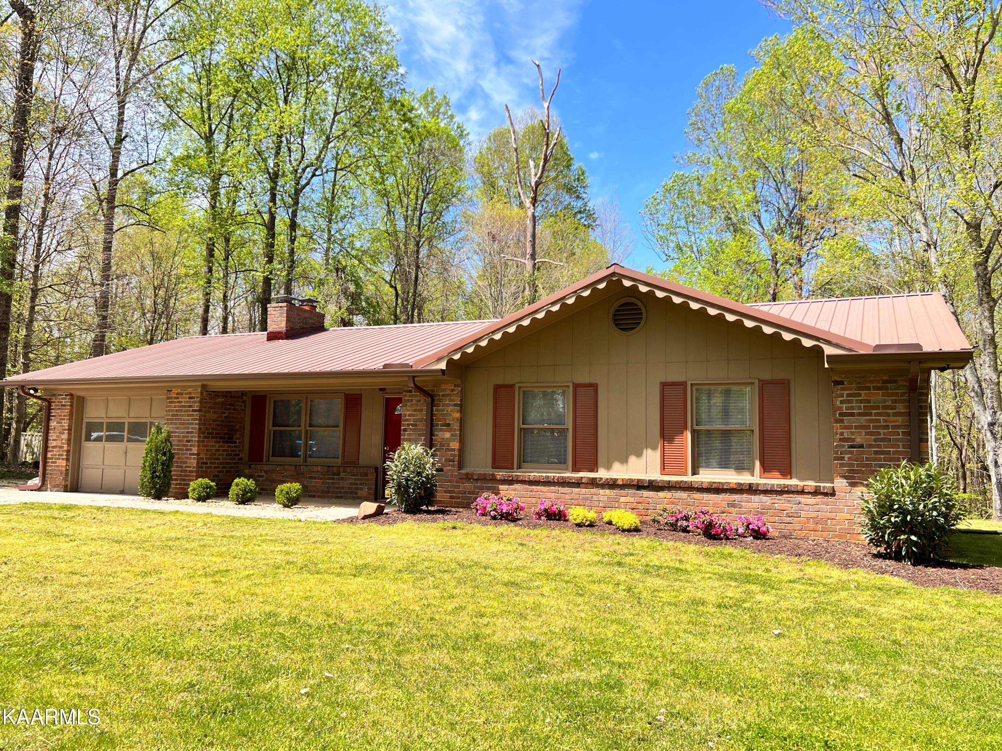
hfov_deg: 67.3
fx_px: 752
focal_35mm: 26
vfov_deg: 53.1
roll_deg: -3.8
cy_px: 376
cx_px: 501
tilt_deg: +6.3
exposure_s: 1/775
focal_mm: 5.7
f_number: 1.5
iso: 50
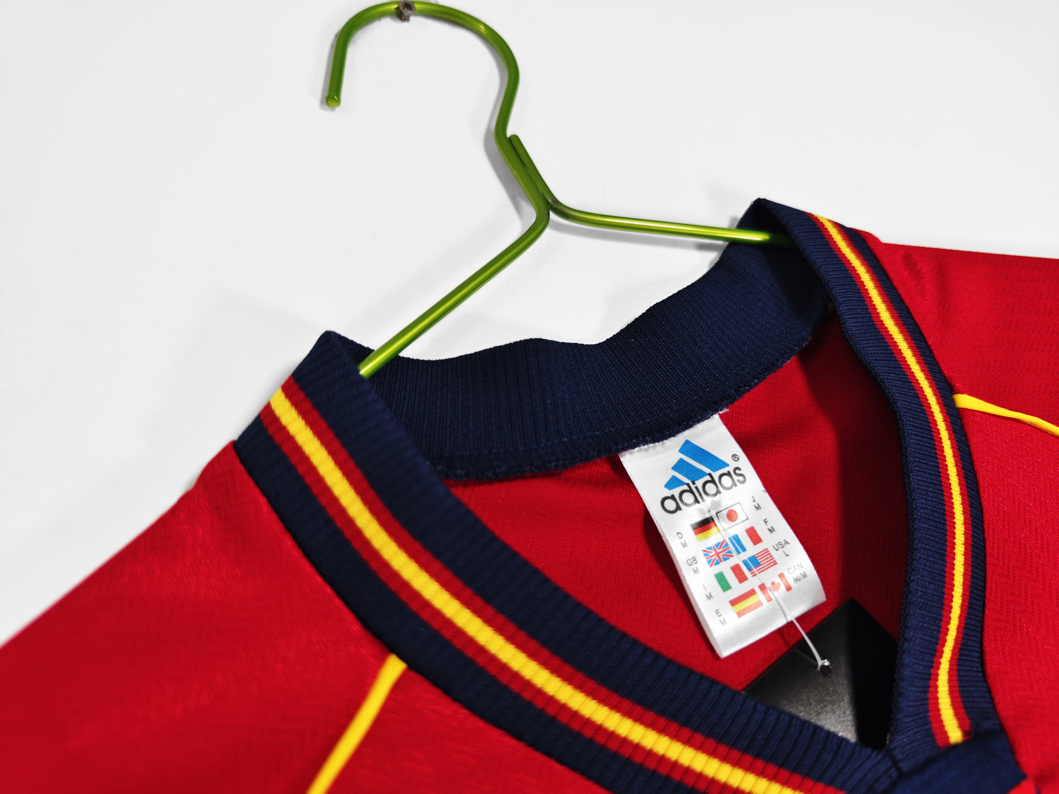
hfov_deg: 73.9
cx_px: 530
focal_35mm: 23
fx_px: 704
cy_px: 397
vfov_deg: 58.9
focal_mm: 8.67
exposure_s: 1/100
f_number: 1.75
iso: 87
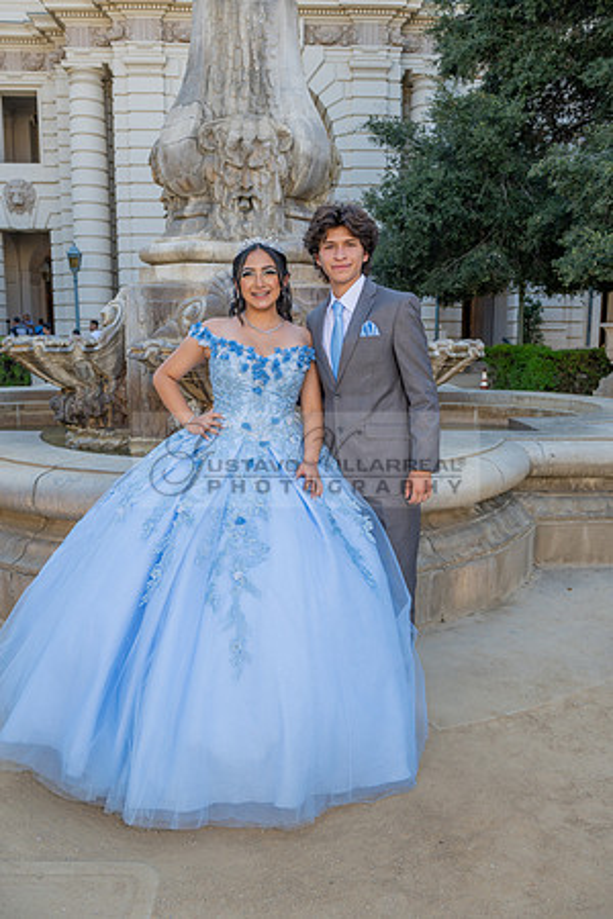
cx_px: 306
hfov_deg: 42.3
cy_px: 460
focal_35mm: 31
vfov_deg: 60.3
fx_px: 792
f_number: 5
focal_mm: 31
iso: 200
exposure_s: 1/200
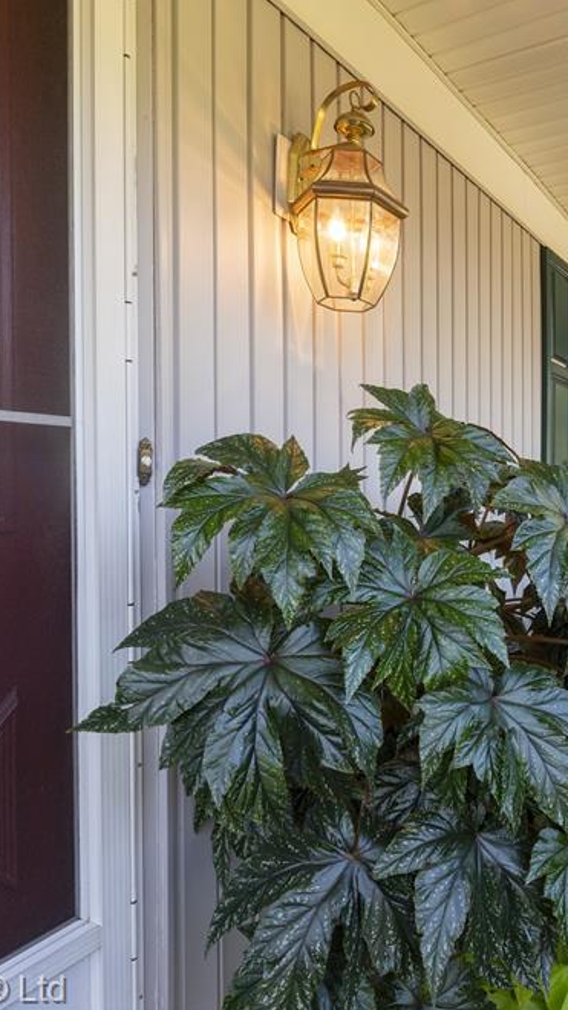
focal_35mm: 26
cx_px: 458
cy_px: 495
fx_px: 697
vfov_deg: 71.9
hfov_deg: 42.3
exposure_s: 1/200
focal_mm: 16
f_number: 6.3
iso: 800
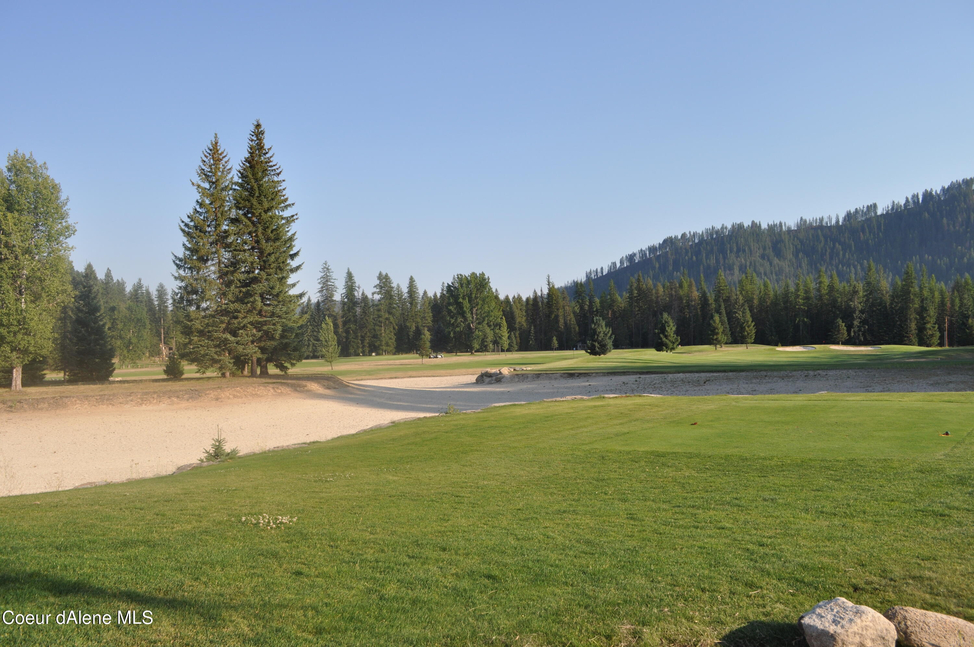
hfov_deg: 67.4
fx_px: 730
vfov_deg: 47.8
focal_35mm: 27
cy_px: 324
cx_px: 487
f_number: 9
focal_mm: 18
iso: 200
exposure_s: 1/320
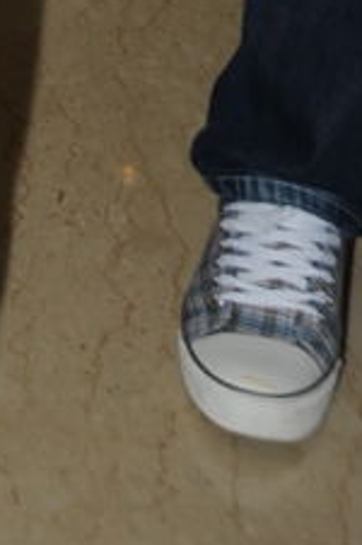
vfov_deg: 7.8
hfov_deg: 5.7
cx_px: -677
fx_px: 3434
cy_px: -1131
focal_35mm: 227
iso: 200
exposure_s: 1/125
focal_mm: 32
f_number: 9
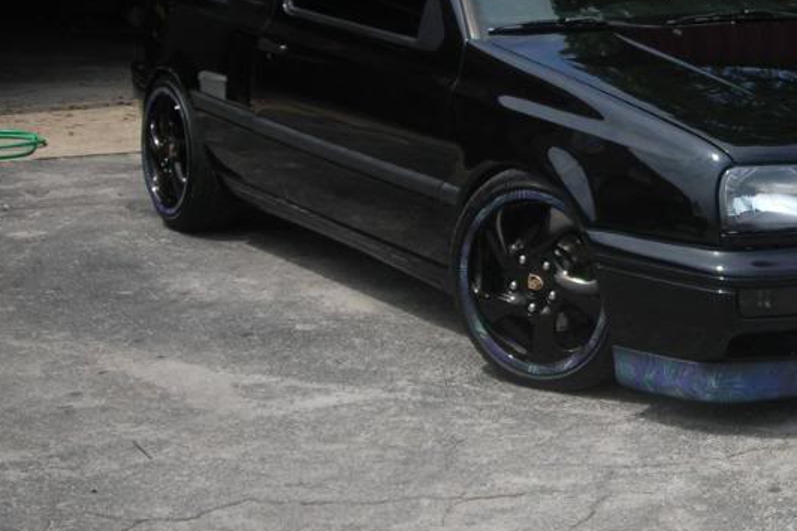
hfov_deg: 26.2
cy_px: 171
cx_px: 636
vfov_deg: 17.9
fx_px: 1682
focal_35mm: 76
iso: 50
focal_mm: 6.3
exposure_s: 1/222
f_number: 6.4
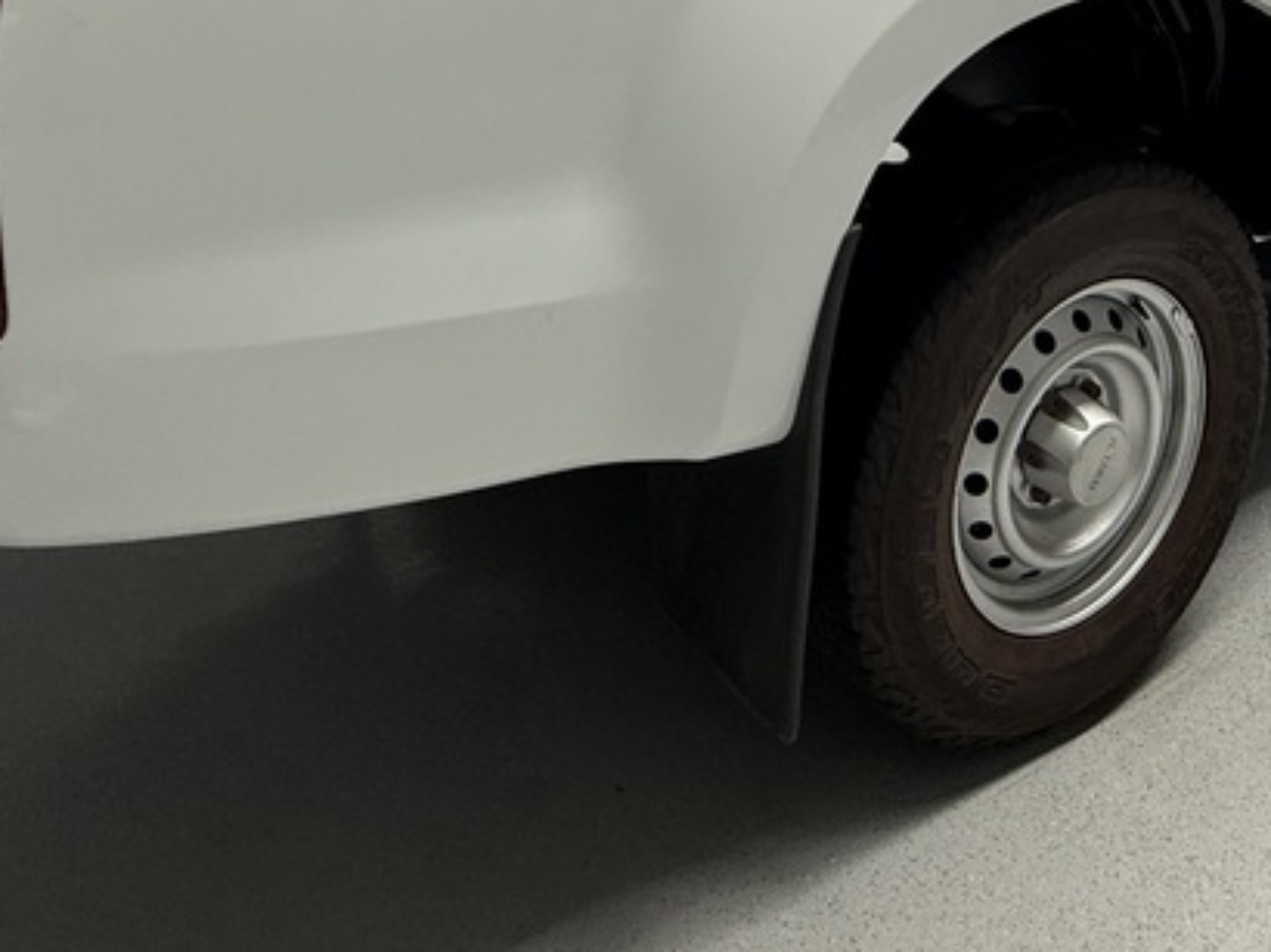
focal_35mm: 35
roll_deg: +2.5
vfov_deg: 35.3
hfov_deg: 51.8
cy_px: -78
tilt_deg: -8.6
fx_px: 1284
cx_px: 828
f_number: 2.2
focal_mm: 2.22
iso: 200
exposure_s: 1/100
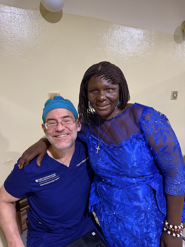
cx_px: 92
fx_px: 171
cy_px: 124
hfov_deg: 56.8
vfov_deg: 71.6
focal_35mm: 24
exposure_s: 1/60
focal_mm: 6.76
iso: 800
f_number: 1.78
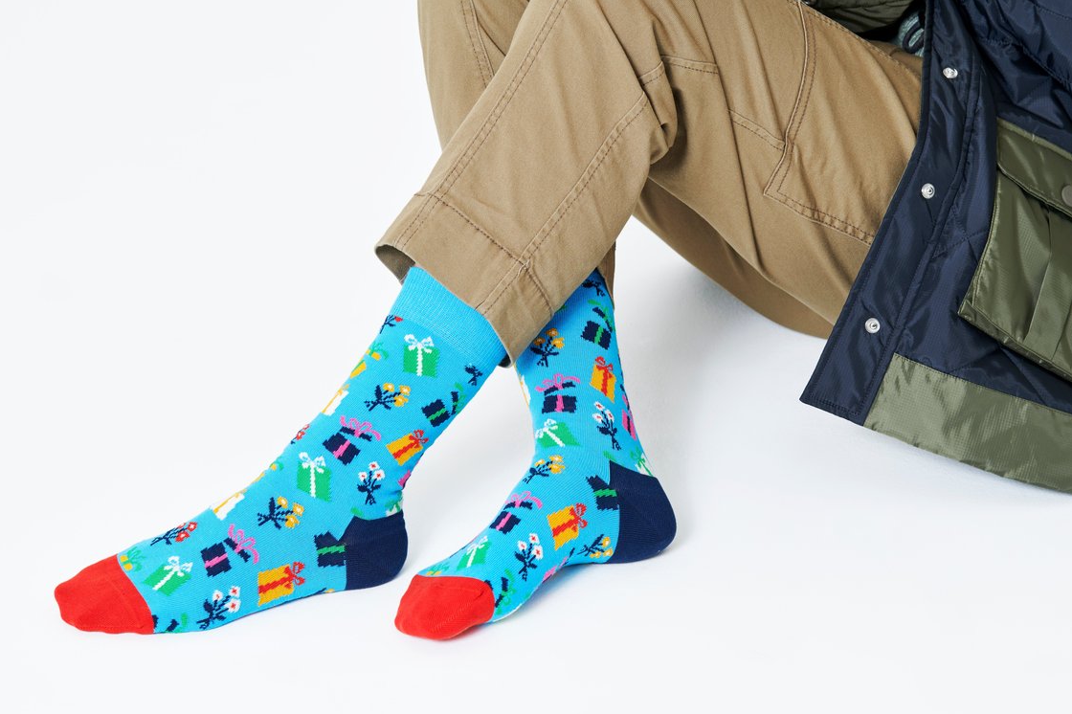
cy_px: 361
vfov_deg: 11.4
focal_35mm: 120
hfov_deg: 17.1
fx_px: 3572
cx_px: 565
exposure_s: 1/125
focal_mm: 105
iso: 100
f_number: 8
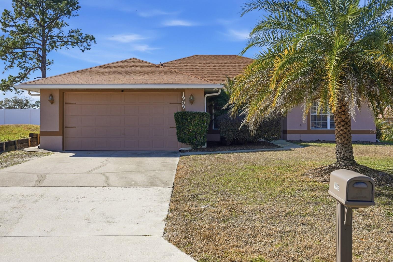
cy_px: 131
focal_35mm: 36
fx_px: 393
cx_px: 196
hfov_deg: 53.1
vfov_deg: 36.9
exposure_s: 1/8000
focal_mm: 24.5
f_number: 4
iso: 160
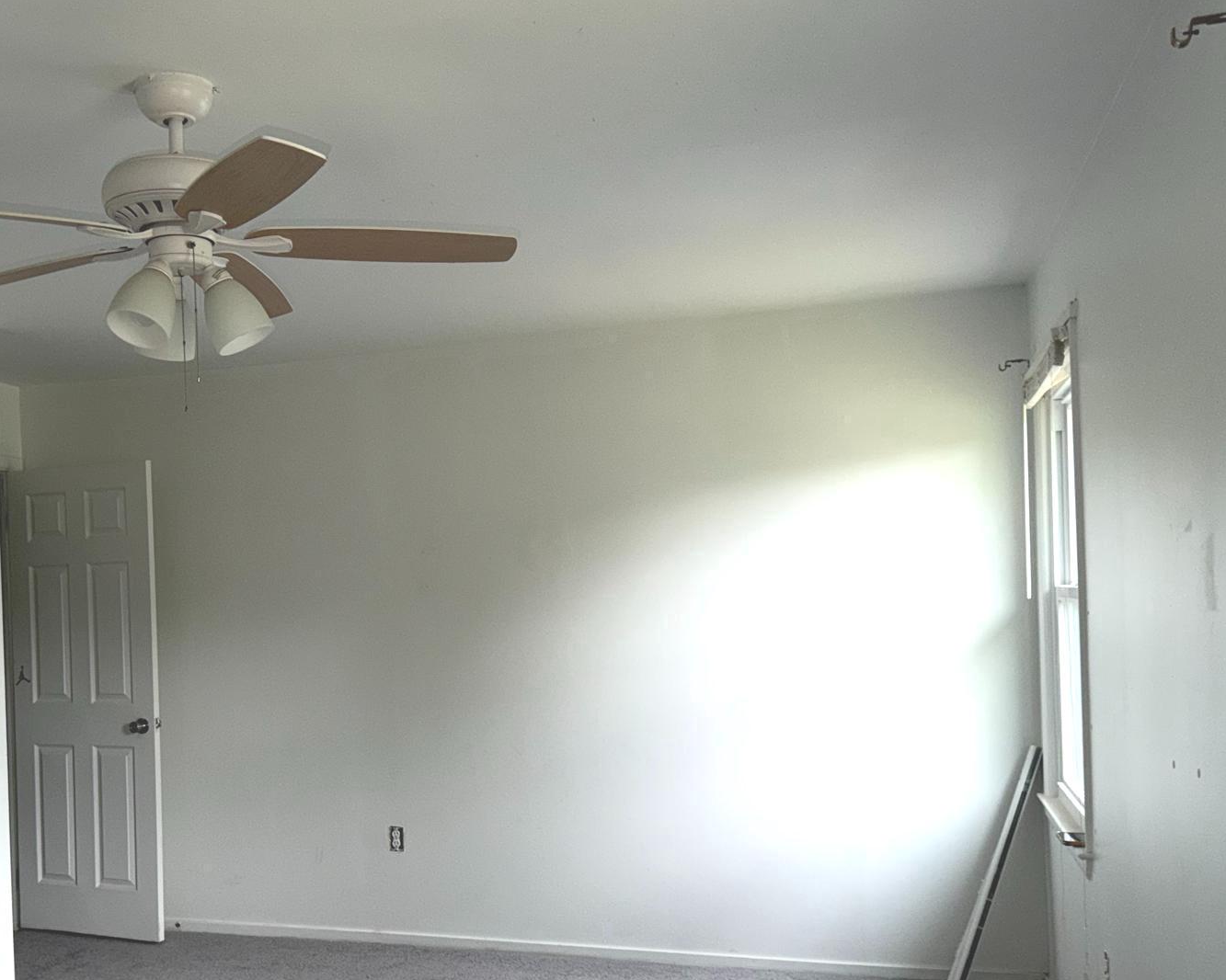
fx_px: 1306
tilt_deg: +1.6
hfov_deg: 49.2
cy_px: 599
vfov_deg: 40.9
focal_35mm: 36
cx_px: 381
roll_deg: +2.7
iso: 100
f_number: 1.78
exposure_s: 1/47
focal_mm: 6.76
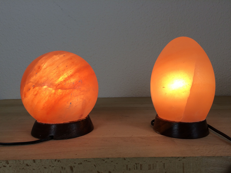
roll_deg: +0.7
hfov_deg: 61.7
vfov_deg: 48.2
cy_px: 86
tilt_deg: -4.2
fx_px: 194
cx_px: 116
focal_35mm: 29
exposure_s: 1/100
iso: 32
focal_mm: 4.15
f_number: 2.2
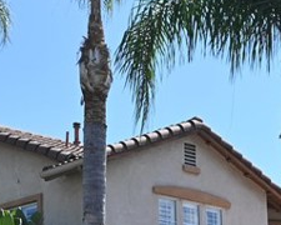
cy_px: 209
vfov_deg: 12.2
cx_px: 41
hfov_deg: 15.3
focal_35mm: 125
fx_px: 1040
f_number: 6.3
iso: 100
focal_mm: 19.5
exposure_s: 1/320
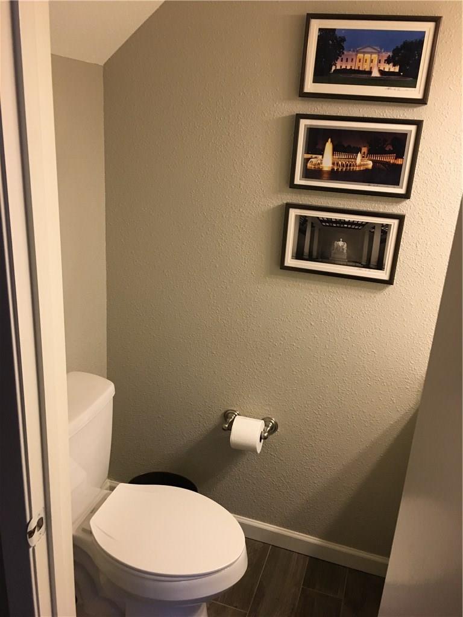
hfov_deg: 48.2
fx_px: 517
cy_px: 308
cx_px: 232
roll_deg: -3.5
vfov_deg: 61.7
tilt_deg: -18.7
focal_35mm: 29
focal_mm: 4.15
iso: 125
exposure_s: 1/30
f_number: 2.2
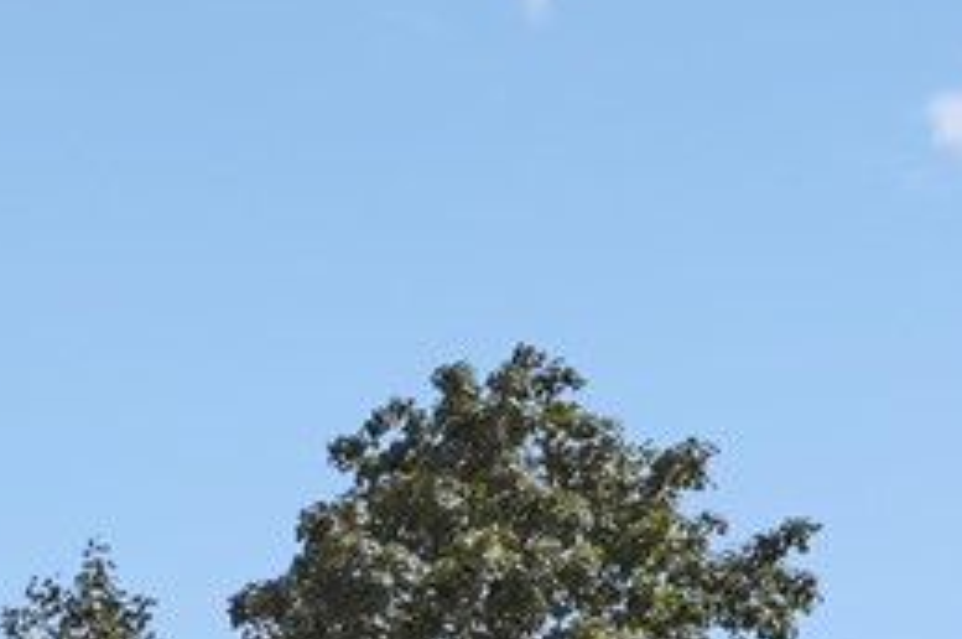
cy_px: 1815
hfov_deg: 18.8
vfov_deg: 10.2
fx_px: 2802
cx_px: -58
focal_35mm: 105
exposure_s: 1/1250
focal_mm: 16
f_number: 9
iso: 500
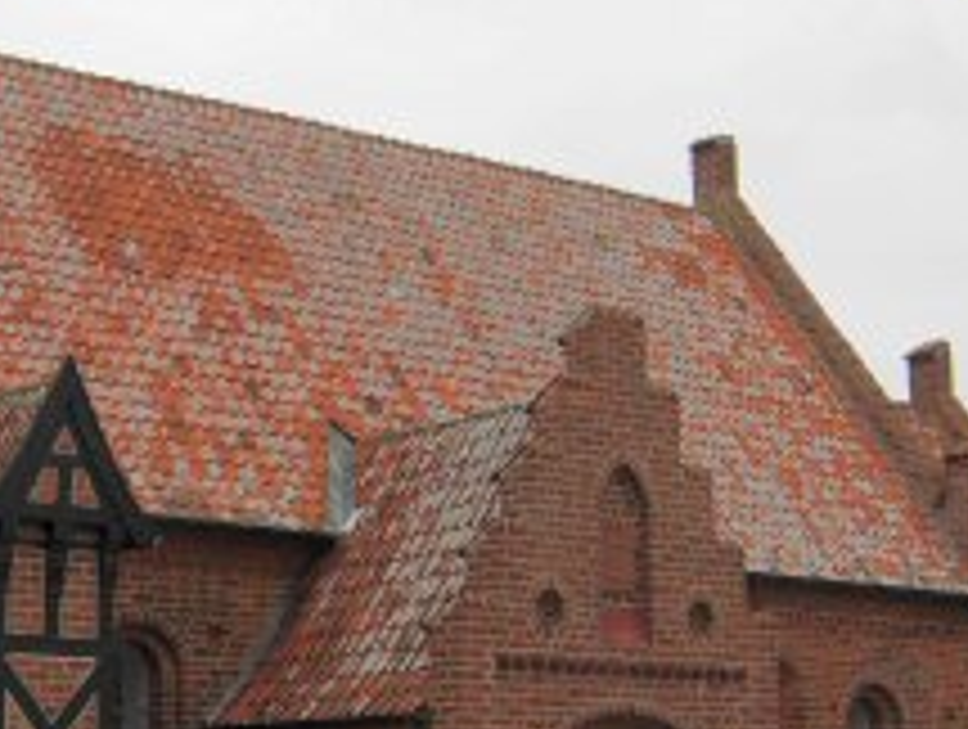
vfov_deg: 20.8
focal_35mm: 71
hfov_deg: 27.2
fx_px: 1989
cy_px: 358
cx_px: 331
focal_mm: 7.5
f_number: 3.8
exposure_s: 1/171
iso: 50
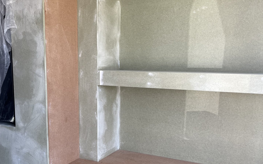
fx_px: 265
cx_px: 131
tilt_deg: -8.4
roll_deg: -0.3
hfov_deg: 52.7
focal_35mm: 37
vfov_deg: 34.3
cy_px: 102
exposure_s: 1/122
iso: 64
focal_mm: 5.1
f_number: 1.6
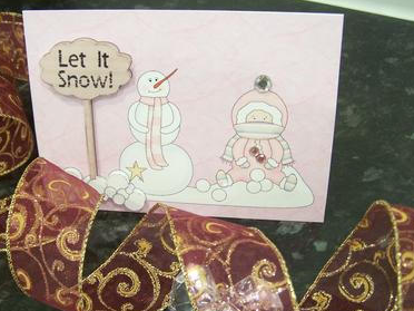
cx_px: 189
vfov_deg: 31.5
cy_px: 168
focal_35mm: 46
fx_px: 550
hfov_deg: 41.2
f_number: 2.8
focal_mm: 6.3
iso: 140
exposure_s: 1/8
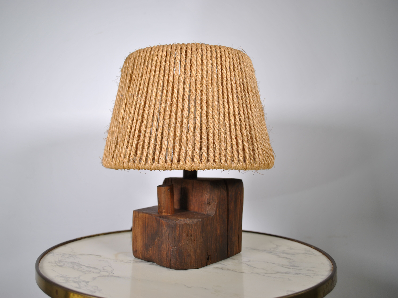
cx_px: 173
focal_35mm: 33
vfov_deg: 42.9
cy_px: 149
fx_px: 379
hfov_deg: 55.2
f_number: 3.8
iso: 100
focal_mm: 20
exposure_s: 1/100
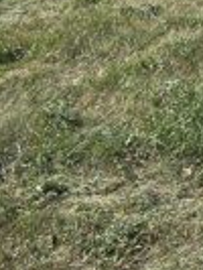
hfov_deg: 14.0
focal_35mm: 100
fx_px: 781
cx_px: 288
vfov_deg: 19.5
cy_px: 197
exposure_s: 1/1732
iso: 50
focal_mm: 2.2
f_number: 2.2
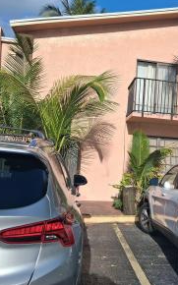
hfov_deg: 32.7
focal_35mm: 38
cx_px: 142
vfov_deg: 51.6
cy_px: 140
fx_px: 295
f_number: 1.8
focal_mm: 3.98
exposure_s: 1/1106
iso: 25
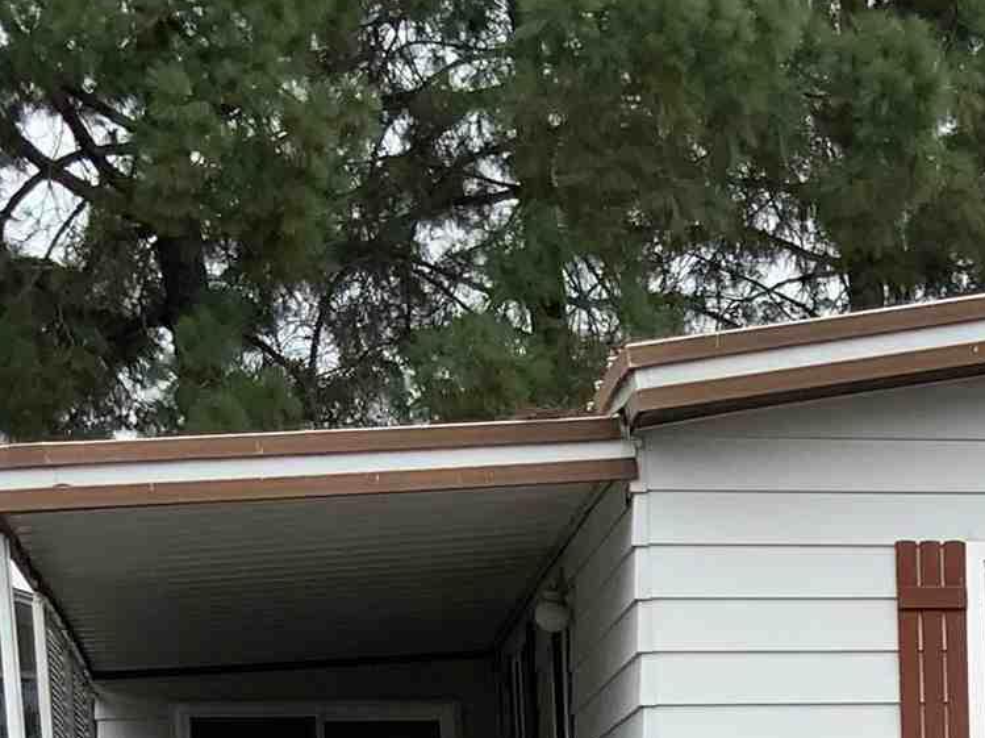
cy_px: 1419
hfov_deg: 16.2
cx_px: 978
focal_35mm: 119
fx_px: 3385
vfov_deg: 11.4
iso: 16
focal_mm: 3
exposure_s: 1/234
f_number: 1.8
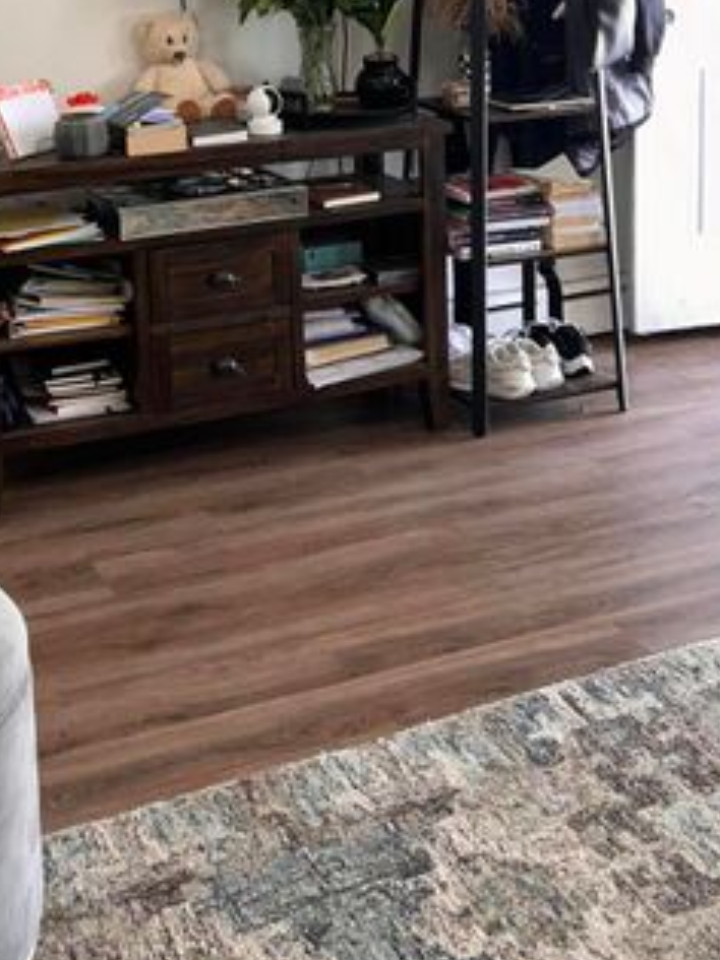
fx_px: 1526
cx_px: 204
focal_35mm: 55
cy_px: 120
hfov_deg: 26.3
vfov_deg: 33.4
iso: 64
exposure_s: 1/39
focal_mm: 5.7
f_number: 1.5
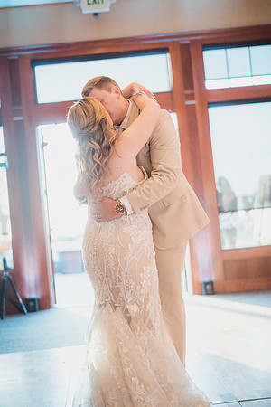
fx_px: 565
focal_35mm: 50
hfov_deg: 27.0
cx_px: 136
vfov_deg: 39.6
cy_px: 204
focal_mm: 50
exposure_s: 1/3200
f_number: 1.4
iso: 1250
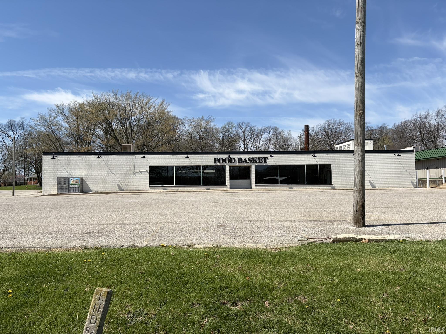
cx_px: 223
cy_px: 167
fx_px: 335
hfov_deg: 67.3
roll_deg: +0.8
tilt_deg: +1.6
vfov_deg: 53.1
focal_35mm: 26
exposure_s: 1/4329
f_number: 1.6
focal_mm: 5.96
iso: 50
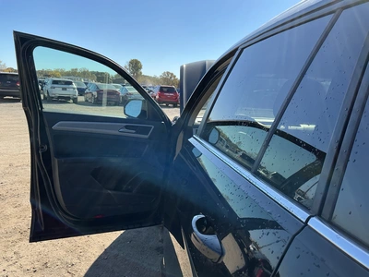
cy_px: 138
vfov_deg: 49.7
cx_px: 184
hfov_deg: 63.4
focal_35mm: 28
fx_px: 298
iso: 25
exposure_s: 1/883
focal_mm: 3
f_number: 1.8
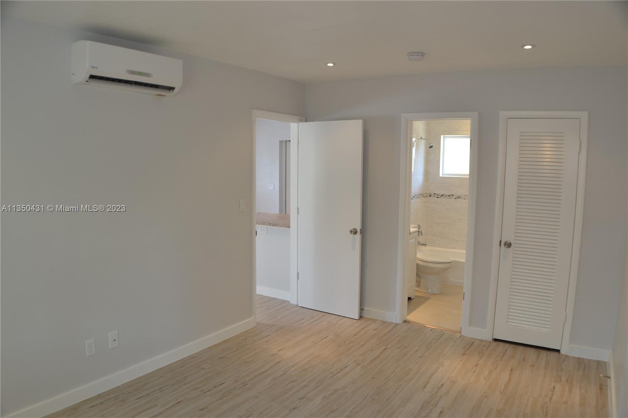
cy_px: 209
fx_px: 576
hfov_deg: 57.2
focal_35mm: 33
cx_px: 314
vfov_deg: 40.0
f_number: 5
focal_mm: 22
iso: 100
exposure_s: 1/8
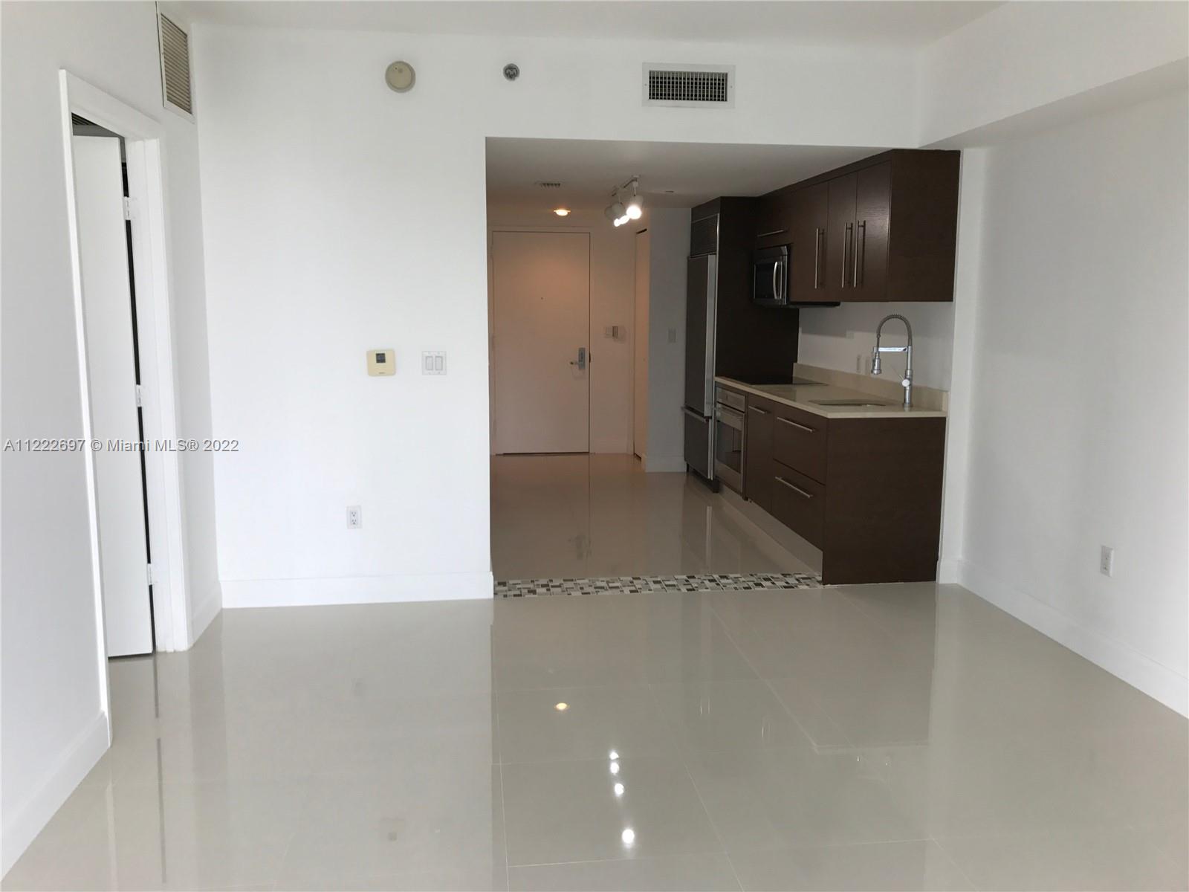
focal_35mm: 28
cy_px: 446
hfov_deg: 63.4
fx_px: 962
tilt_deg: -7.9
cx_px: 594
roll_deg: -0.6
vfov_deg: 49.7
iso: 25
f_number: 1.8
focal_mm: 3.99
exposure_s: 1/60
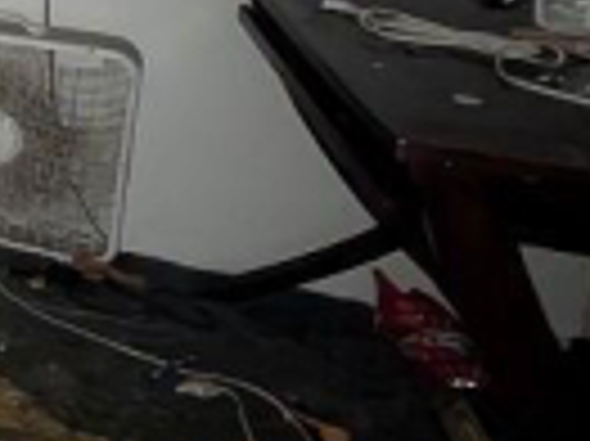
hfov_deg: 14.9
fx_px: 1039
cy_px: -126
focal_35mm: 61
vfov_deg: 21.7
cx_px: -853
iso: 5101
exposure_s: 1/15.1
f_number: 1.7
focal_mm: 2.02
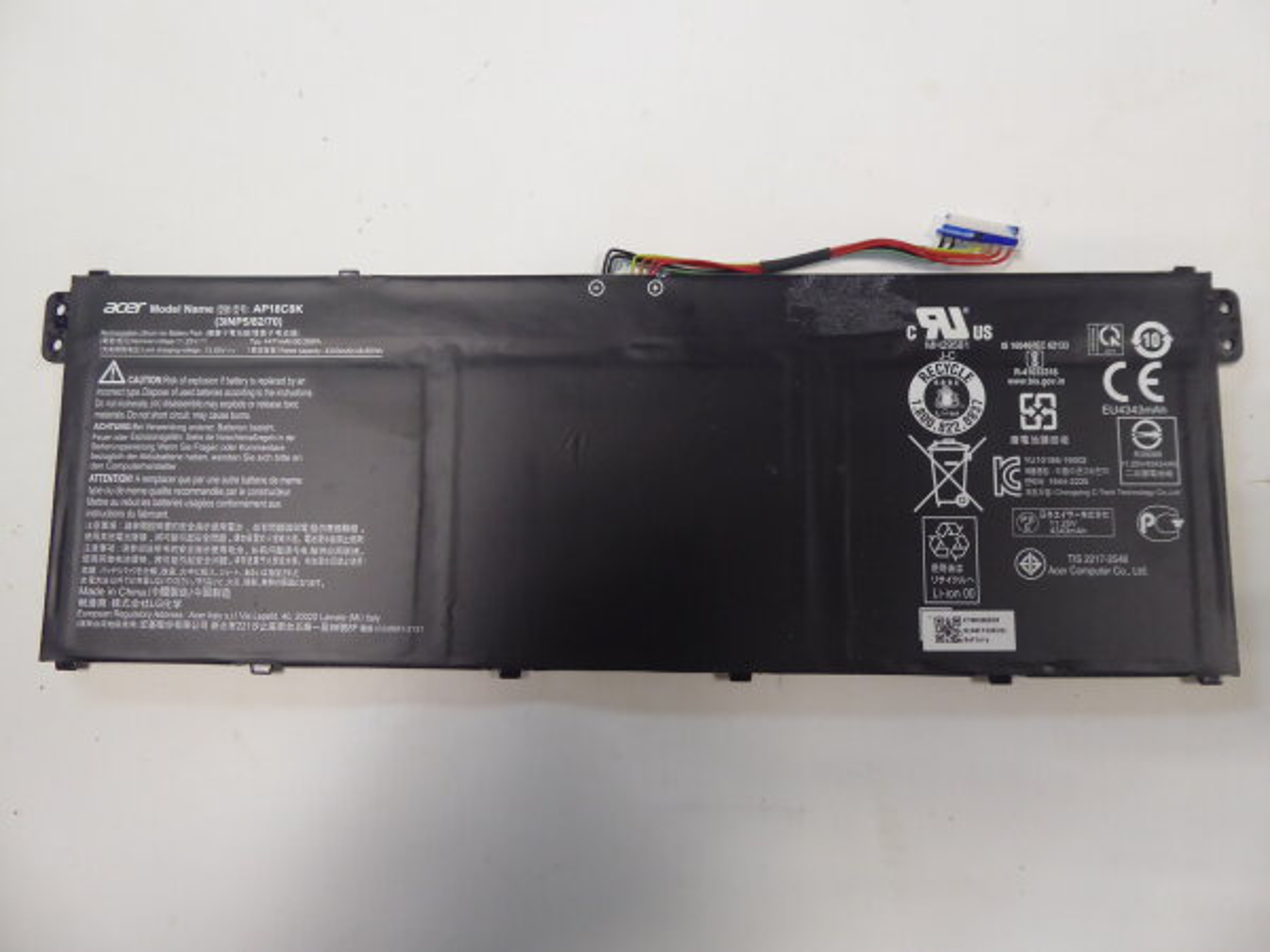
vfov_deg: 54.9
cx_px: 635
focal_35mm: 25
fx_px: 917
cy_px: 476
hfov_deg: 69.4
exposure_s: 1/60
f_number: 3.3
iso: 400
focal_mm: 4.3
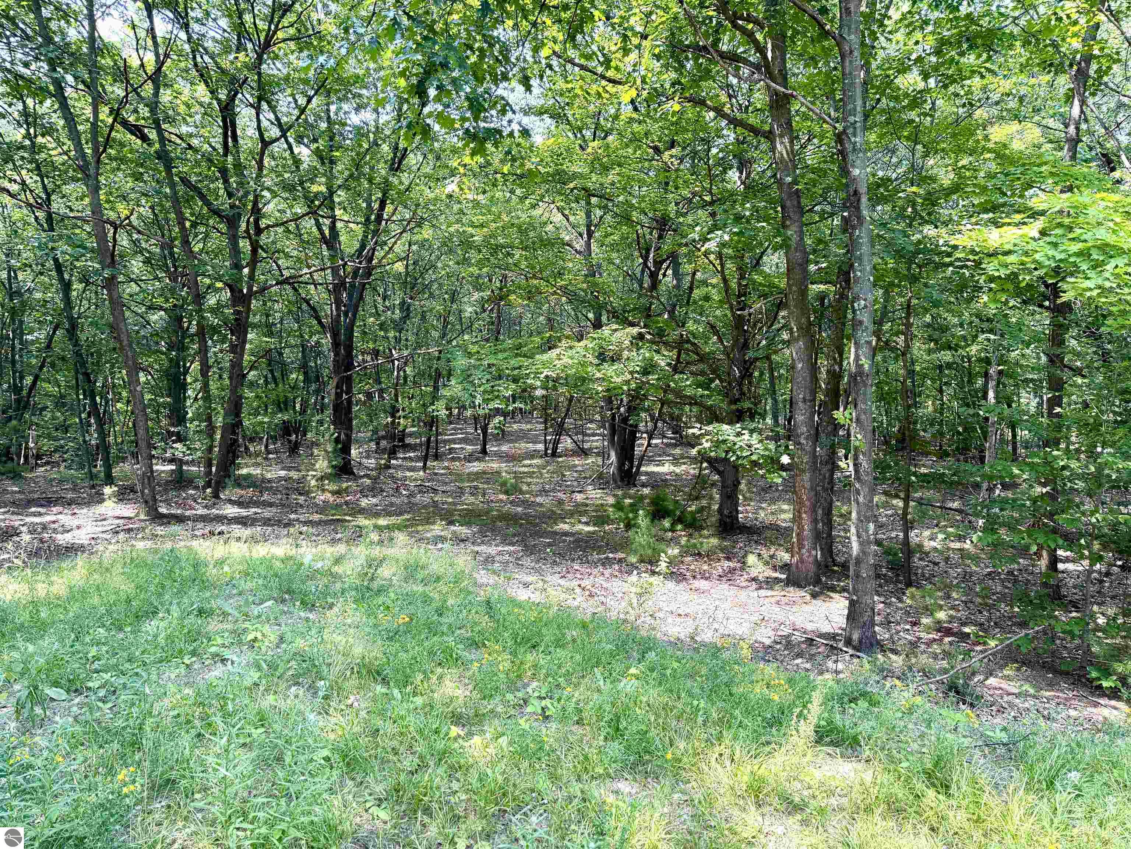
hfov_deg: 71.6
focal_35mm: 24
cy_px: 424
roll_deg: -4.2
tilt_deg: +2.2
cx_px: 566
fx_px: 784
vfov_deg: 56.8
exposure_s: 1/456
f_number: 1.78
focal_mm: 6.76
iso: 100
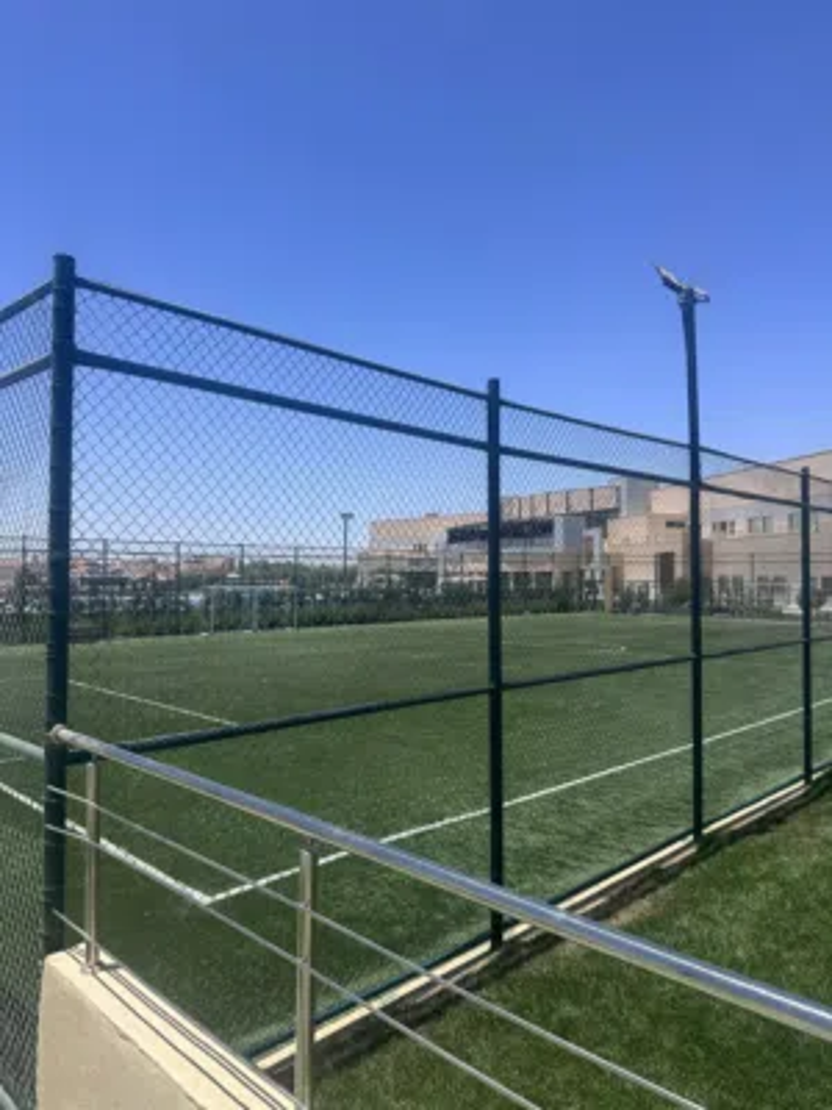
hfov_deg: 56.8
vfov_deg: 71.6
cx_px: 416
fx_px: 769
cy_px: 555
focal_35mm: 24
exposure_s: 1/5525
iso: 80
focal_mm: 6.86
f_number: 1.78
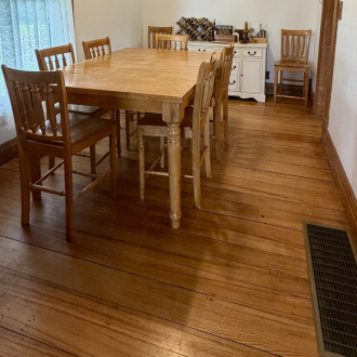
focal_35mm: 25
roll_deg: -1.0
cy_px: 55
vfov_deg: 56.6
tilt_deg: -9.6
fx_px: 292
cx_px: 195
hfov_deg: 62.8
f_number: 2.2
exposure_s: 1/60
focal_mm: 2.22
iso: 320
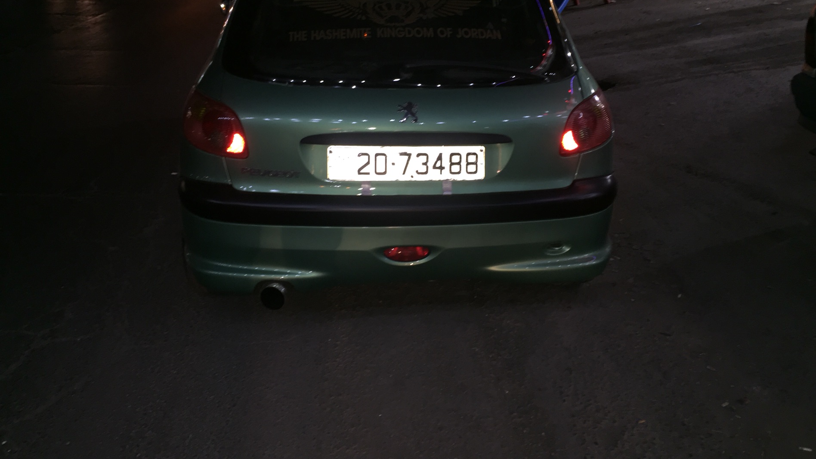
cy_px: 162
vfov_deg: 36.4
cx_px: 406
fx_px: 692
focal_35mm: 32
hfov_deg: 61.0
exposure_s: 1/17
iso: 64
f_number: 2.2
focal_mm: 4.15
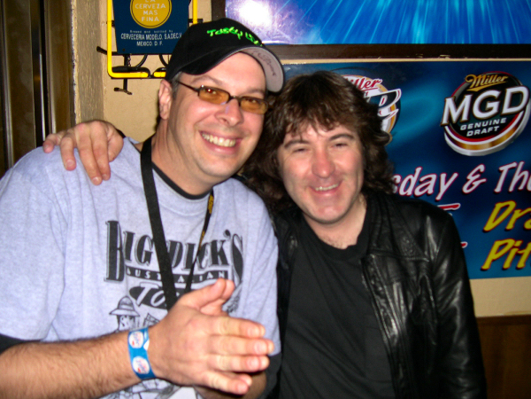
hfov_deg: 49.0
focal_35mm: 38
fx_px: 583
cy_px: 200
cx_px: 266
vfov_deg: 37.7
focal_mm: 8
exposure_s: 1/60
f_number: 2.8
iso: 100
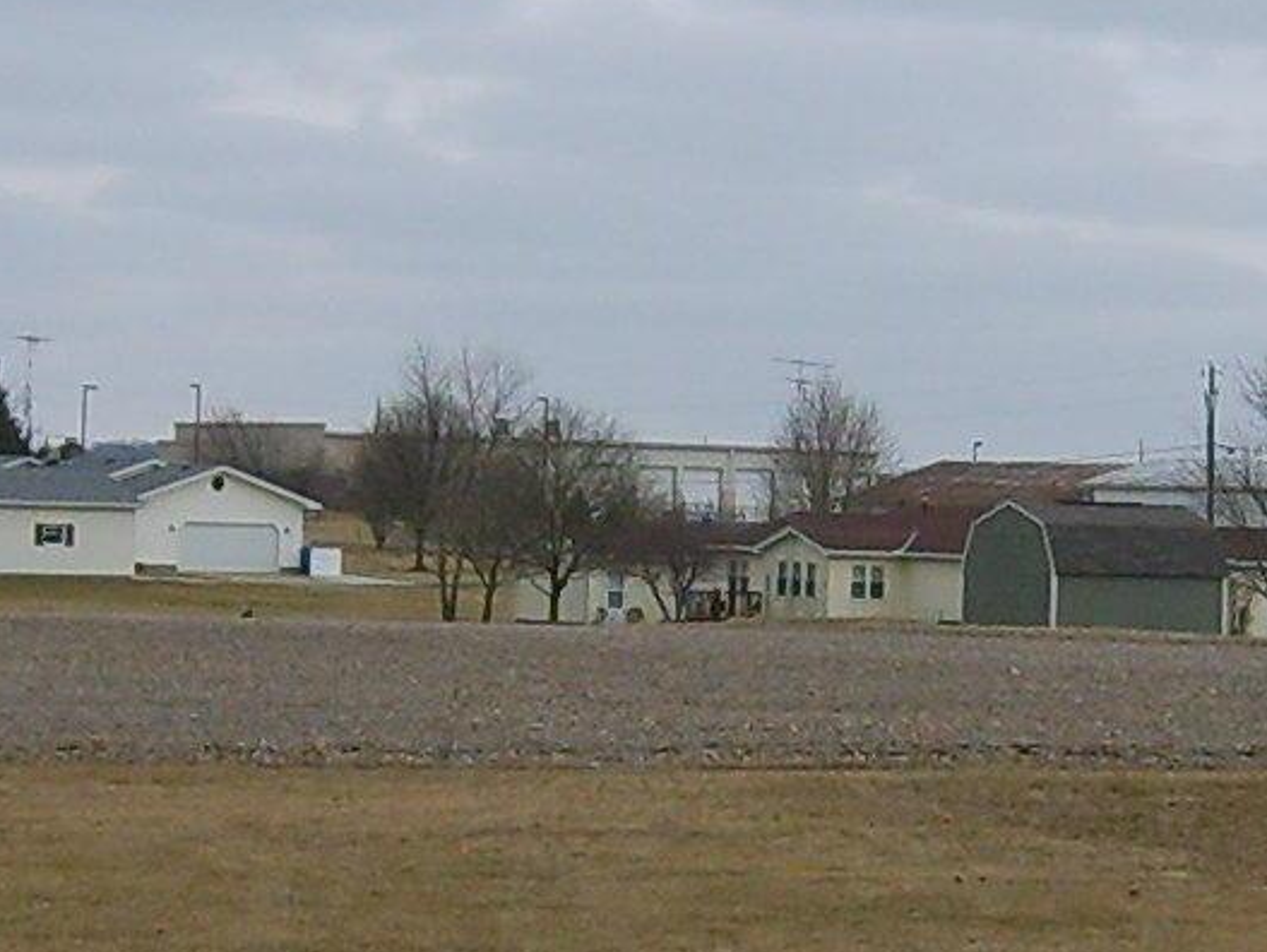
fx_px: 6300
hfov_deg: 11.5
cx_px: 863
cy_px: 882
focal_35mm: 172
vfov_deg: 8.6
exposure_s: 1/750
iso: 50
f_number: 2.8
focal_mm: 5.8
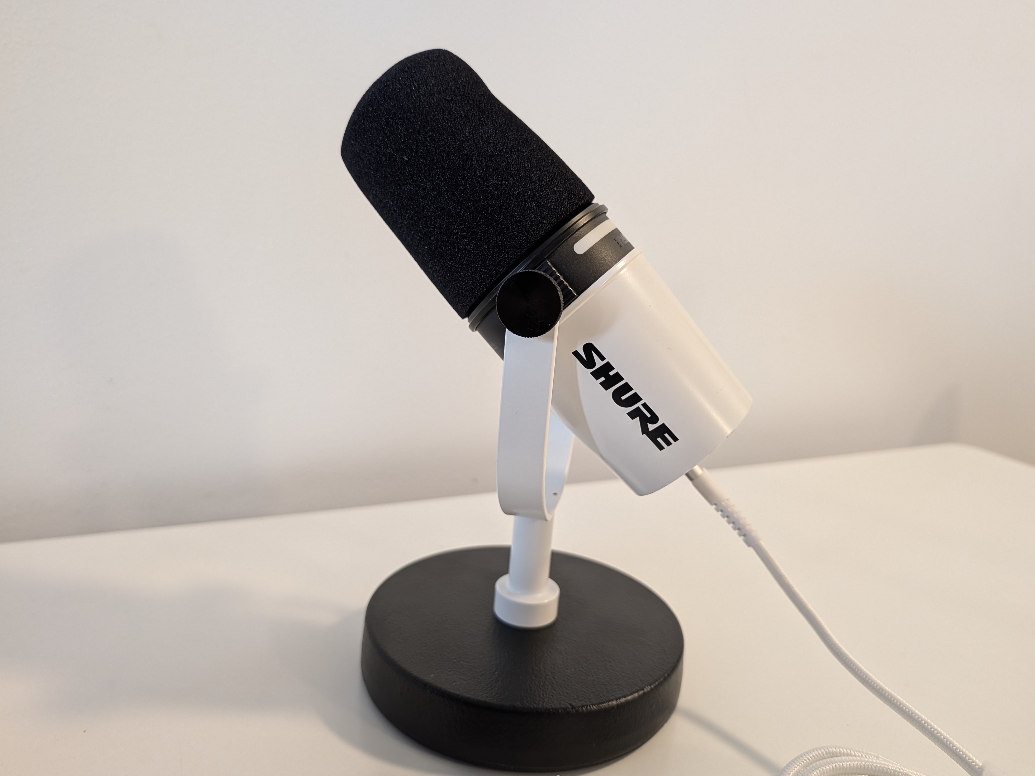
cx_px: 512
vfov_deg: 54.9
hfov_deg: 69.4
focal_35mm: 25
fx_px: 748
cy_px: 381
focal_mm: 6.9
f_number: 1.68
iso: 182
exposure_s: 1/33.3
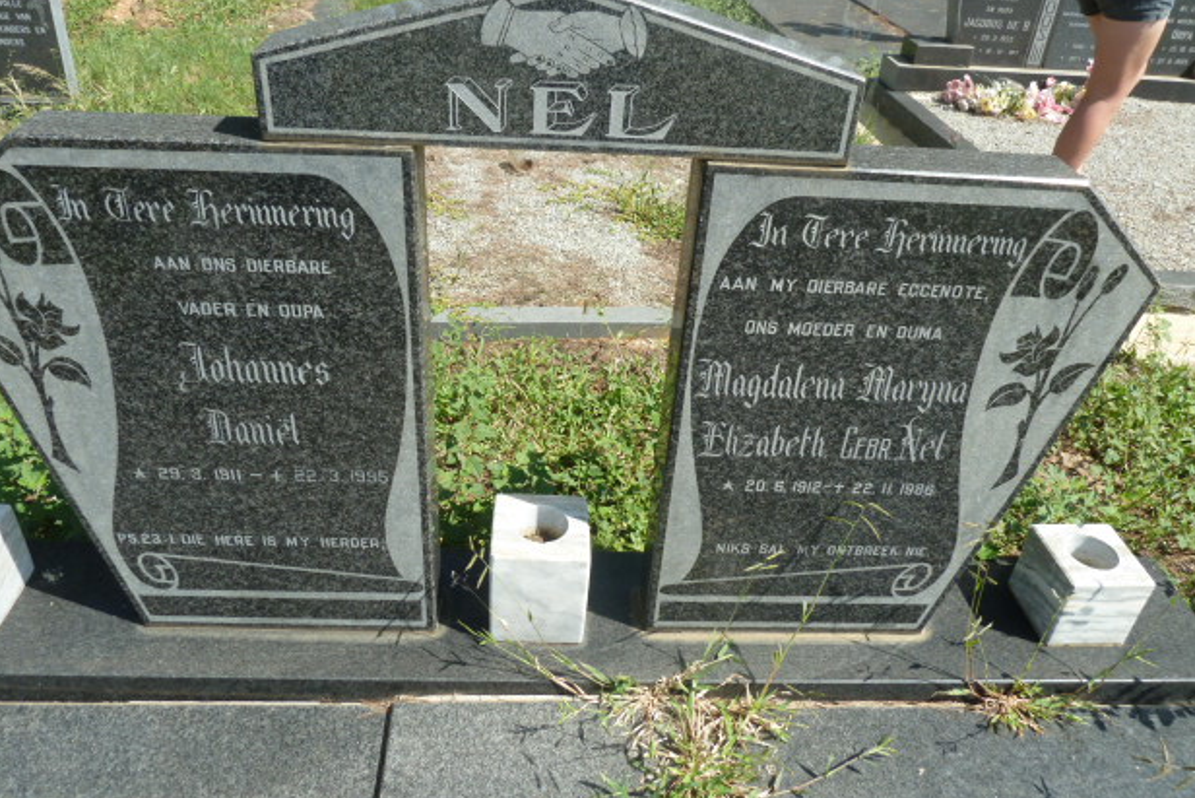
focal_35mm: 27
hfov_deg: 67.4
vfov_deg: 47.9
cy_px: 367
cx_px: 578
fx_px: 896
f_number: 4
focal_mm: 4.1
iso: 80
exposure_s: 1/320
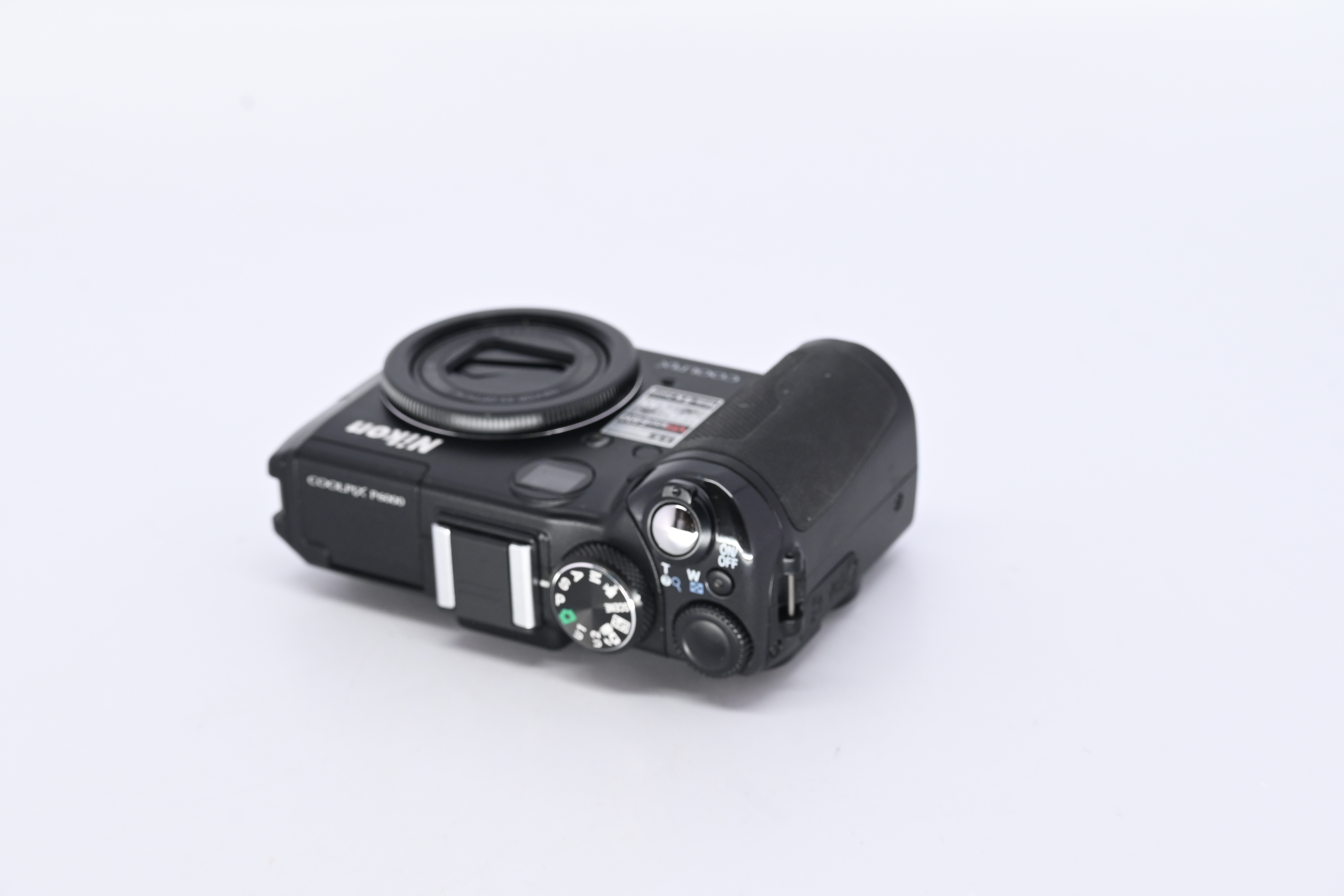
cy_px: 448
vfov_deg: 18.2
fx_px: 2800
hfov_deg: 27.0
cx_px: 672
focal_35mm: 75
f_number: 9
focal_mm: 50
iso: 500
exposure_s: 1/125
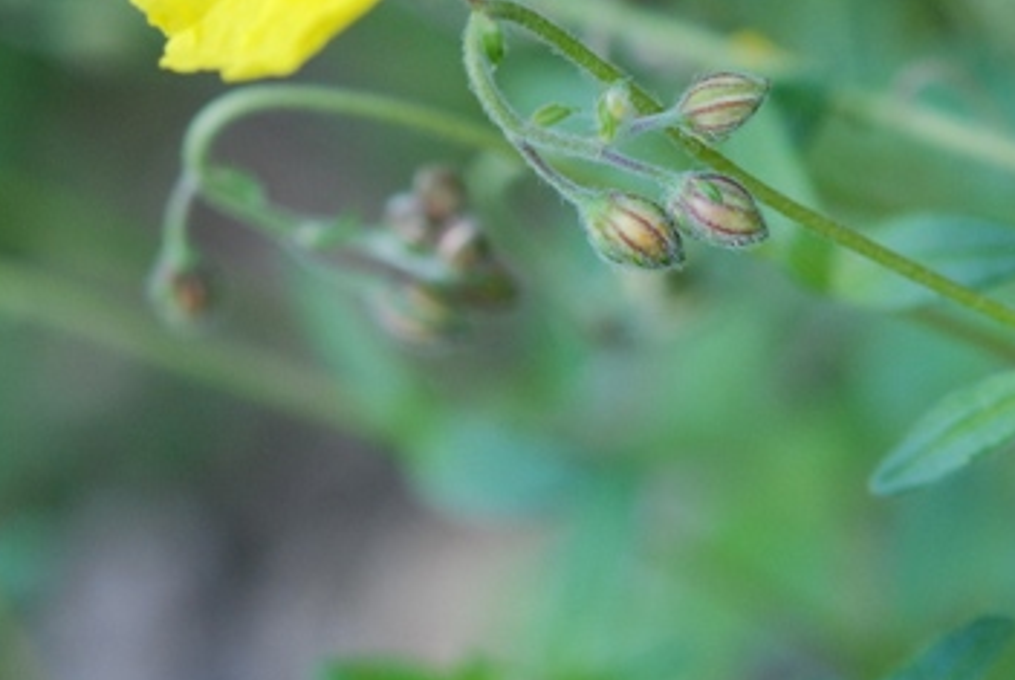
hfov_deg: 12.5
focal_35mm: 164
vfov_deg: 8.4
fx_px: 4630
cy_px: 200
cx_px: 697
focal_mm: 60
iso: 640
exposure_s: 1/250
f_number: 5.6
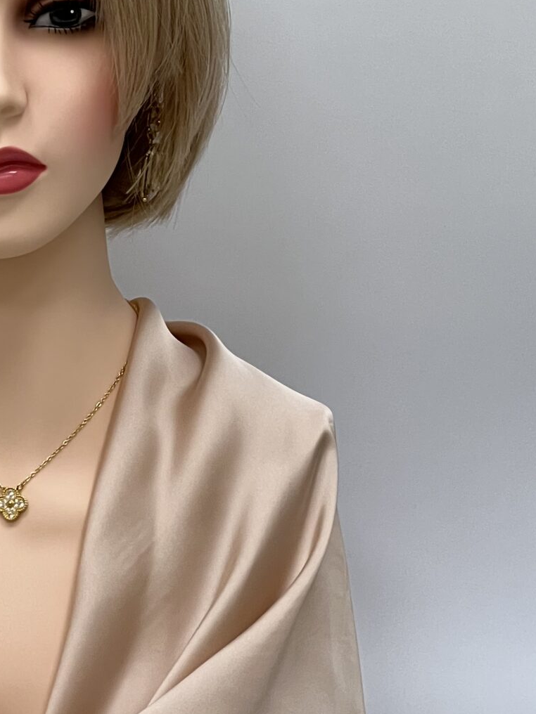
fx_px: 4005
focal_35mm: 194
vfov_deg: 10.2
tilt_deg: -12.3
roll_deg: -0.8
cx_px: 14
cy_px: 272
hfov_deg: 7.6
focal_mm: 9
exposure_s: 1/100
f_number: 2.8
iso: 160
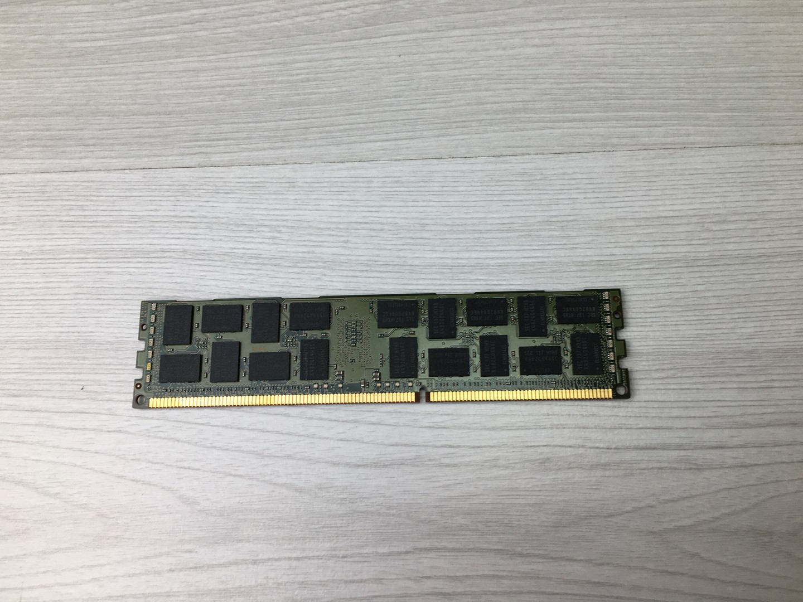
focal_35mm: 29
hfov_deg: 61.7
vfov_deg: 48.2
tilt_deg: -75.3
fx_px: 673
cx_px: 402
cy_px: 301
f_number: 2.2
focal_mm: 4.15
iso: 25
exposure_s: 1/100
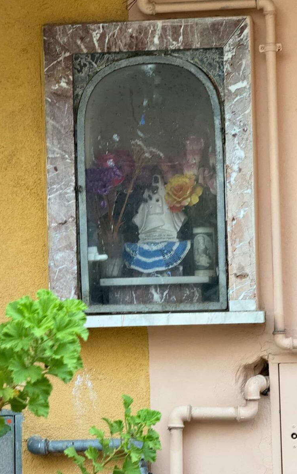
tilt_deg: +2.2
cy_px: 236
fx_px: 1658
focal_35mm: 128
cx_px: 127
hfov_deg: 10.2
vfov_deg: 16.3
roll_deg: +0.2
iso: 250
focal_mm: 15.66
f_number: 2.8
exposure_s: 1/60
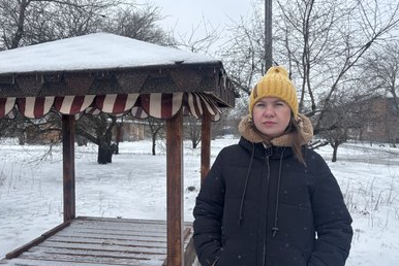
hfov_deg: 65.4
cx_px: 196
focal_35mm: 28
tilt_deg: -2.7
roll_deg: +0.0
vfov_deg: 46.4
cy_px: 143
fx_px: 311
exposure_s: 1/1328
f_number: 1.6
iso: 50
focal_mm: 5.96
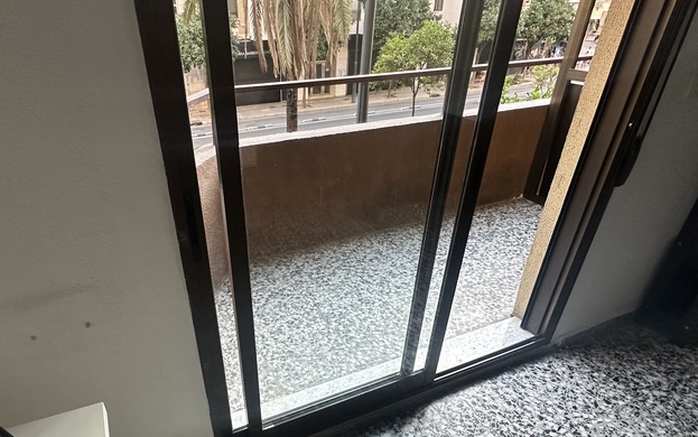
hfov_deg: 74.2
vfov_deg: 49.7
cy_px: 310
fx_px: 457
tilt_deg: -35.0
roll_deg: +1.0
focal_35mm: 24
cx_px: 291
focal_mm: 2.22
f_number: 2.2
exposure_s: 1/99
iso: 160
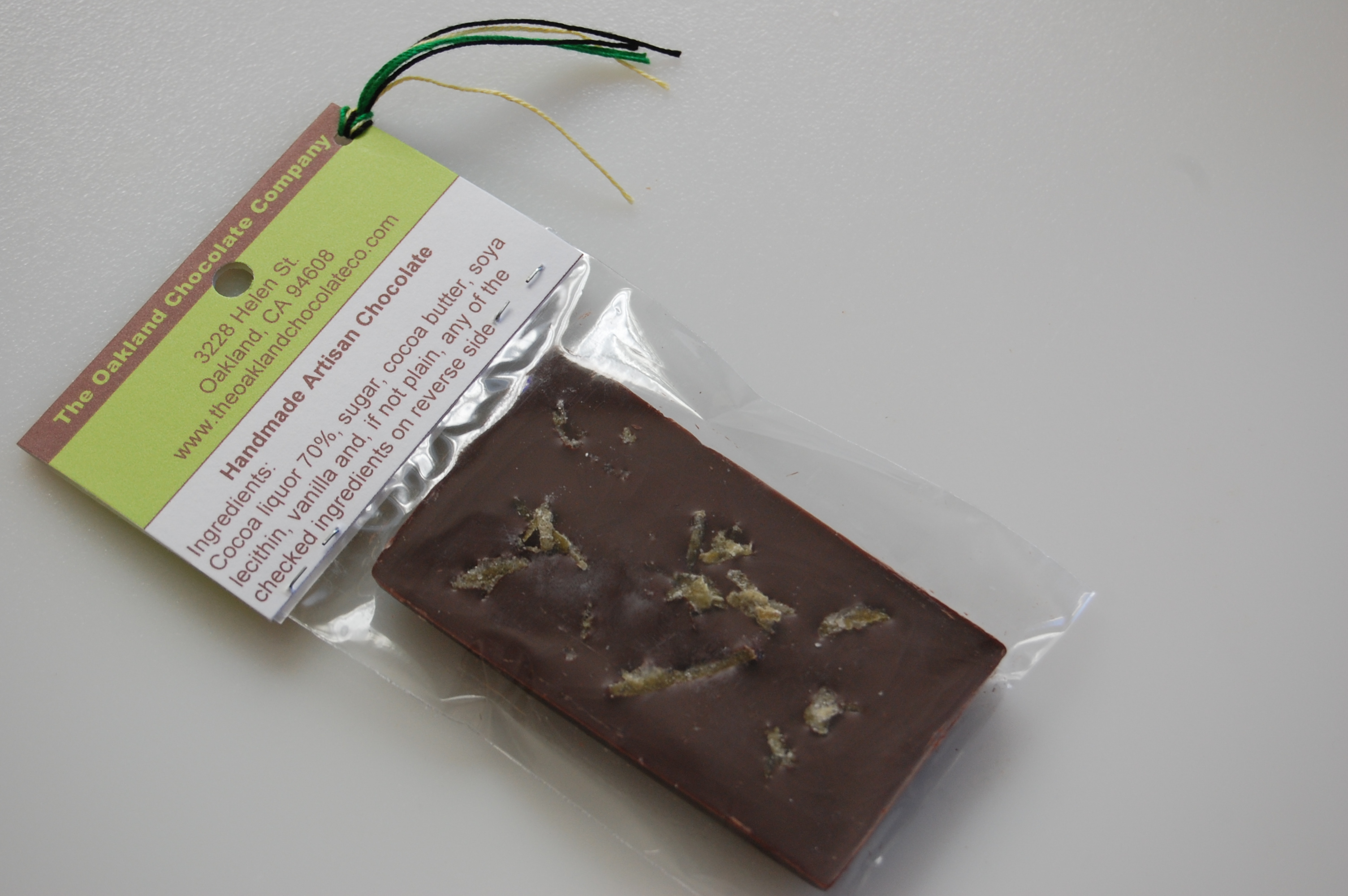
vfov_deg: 16.5
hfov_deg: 24.6
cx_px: 674
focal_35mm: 82
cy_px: 448
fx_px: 3086
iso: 400
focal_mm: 55
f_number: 5.6
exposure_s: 1/30
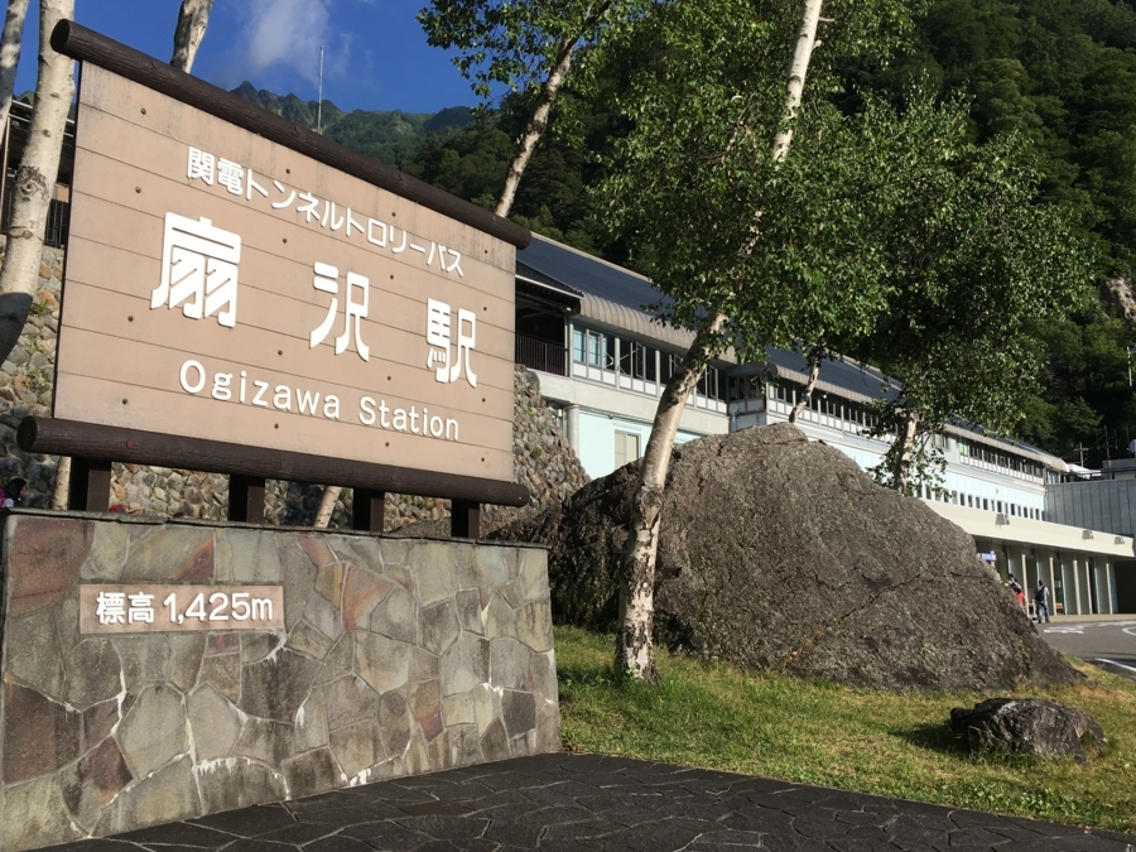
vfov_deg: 42.9
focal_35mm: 33
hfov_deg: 55.3
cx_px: 608
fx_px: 1083
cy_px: 420
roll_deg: -0.6
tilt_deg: +8.6
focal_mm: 4.15
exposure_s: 1/1709
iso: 25
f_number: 2.2
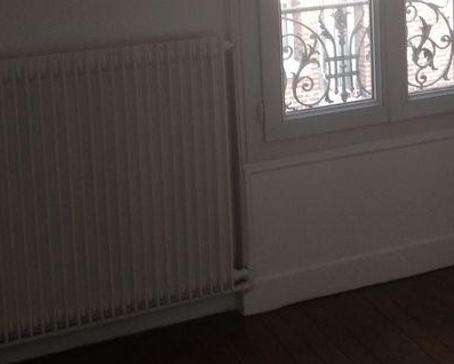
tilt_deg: -11.9
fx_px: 1156
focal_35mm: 86
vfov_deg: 17.4
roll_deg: +1.3
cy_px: -5
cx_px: 376
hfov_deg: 21.9
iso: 50
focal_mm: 4.28
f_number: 2.4
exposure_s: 1/33
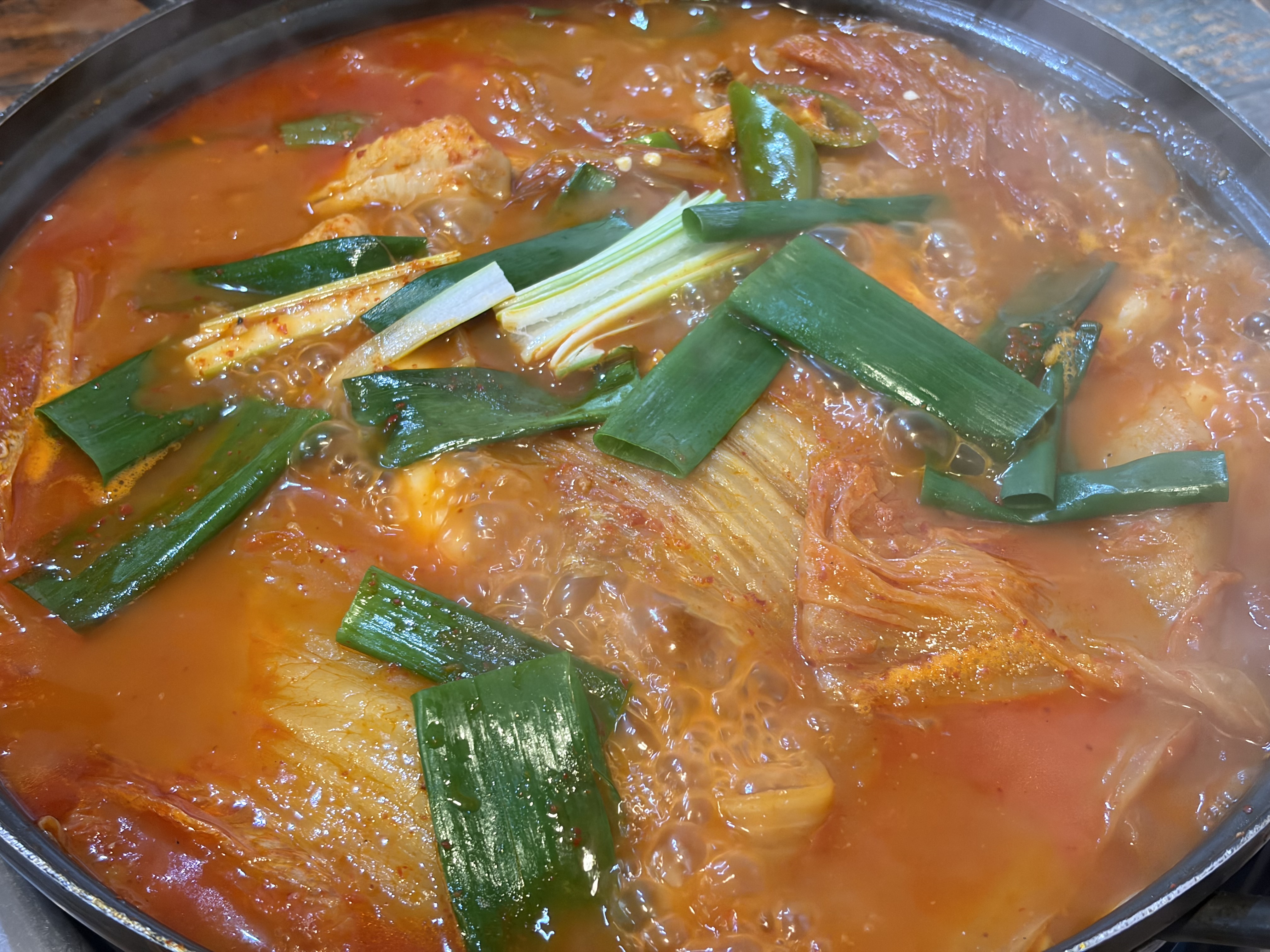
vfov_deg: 28.0
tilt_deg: -48.3
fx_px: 1908
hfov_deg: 36.8
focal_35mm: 52
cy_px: 476
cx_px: 635
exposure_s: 1/40
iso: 160
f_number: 1.6
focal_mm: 5.96
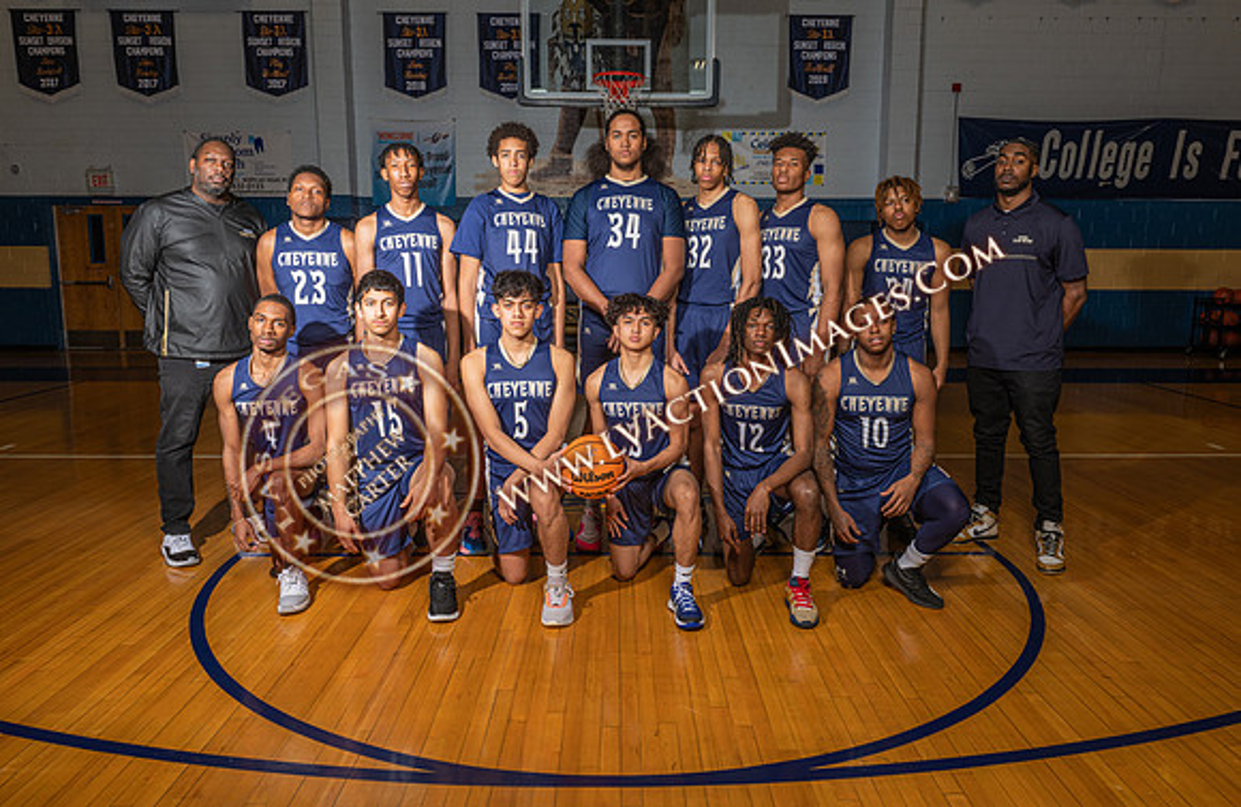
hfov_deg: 71.3
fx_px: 865
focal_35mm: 25
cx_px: 626
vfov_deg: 50.0
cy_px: 390
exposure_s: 1/125
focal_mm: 24
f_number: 7.1
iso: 125
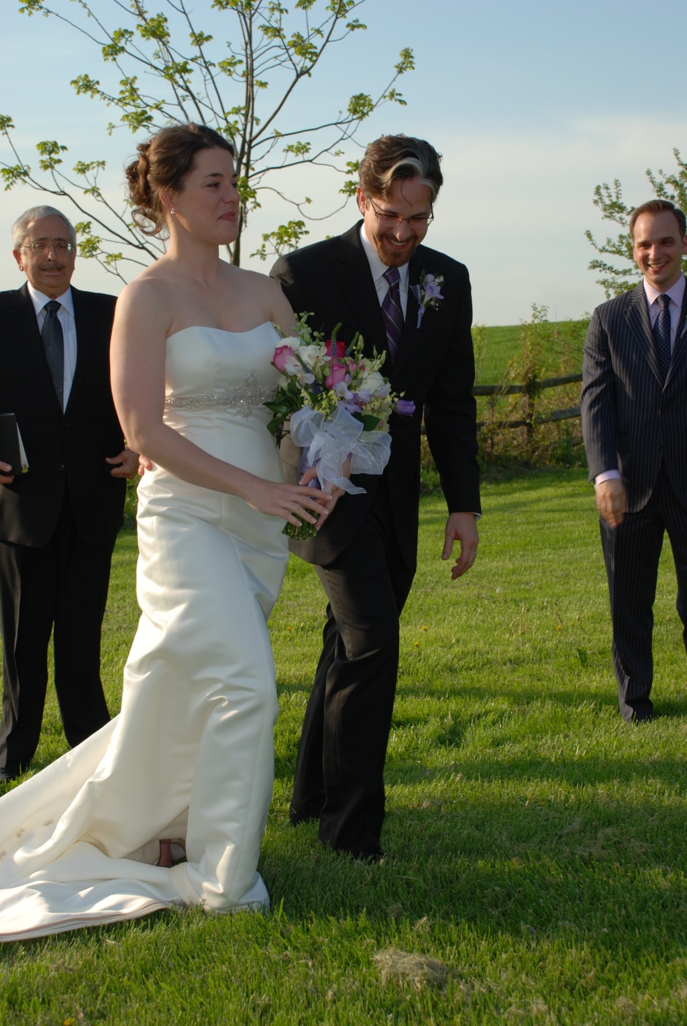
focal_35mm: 60
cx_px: 344
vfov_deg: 33.4
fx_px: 1712
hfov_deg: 22.7
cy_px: 513
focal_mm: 40
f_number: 6.3
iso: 100
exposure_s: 1/160
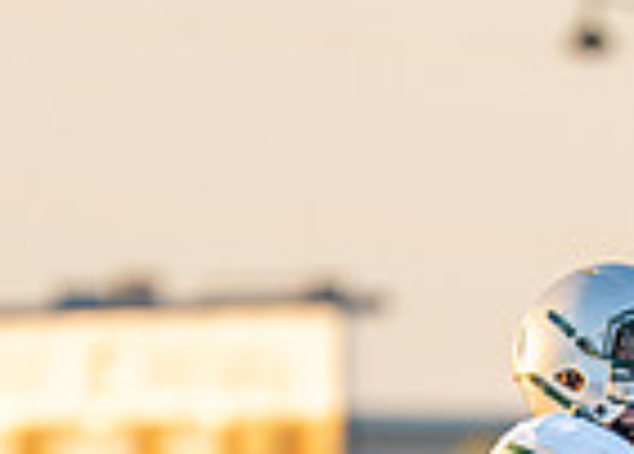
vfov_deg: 1.1
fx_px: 23827
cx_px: 329
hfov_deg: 1.5
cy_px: 901
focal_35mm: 1322
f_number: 2.8
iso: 500
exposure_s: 1/1600
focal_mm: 200
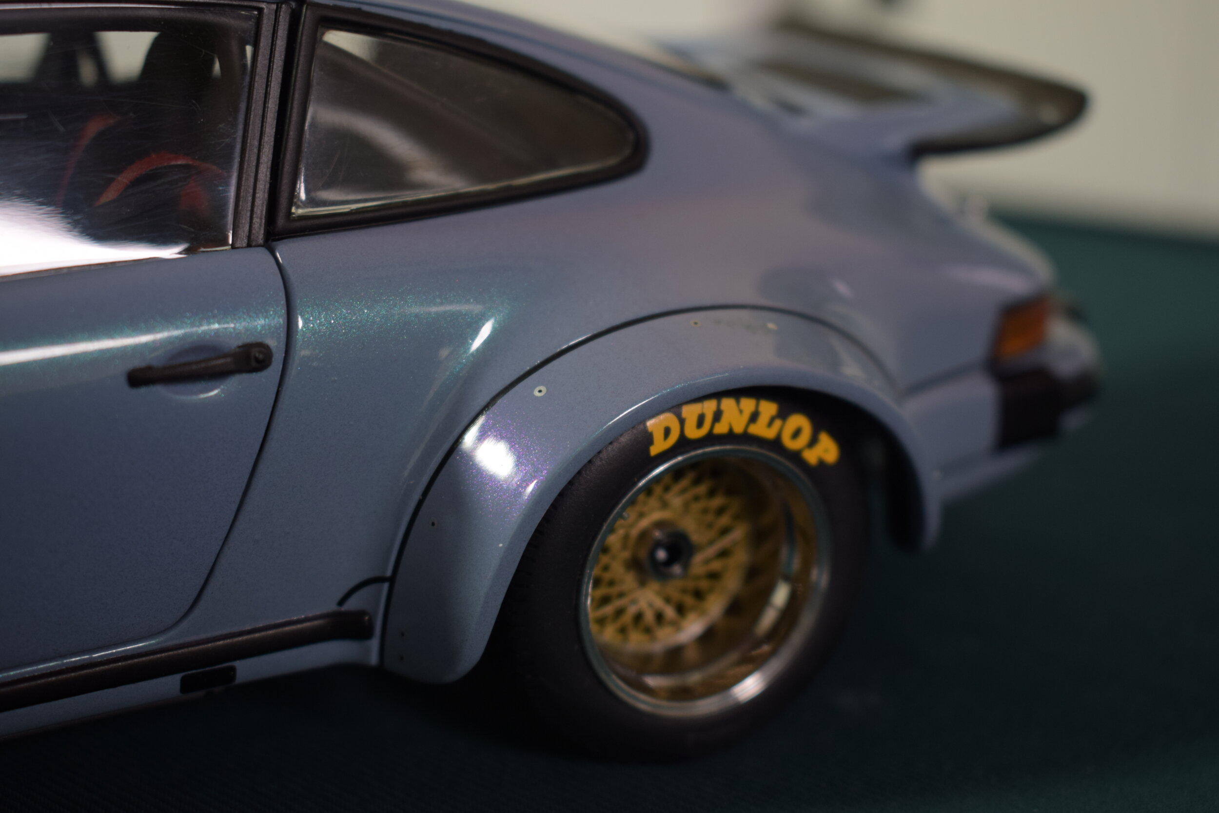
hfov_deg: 35.1
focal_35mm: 57
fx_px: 1930
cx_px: 610
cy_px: 406
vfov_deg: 23.8
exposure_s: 1/50
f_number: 5.6
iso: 400
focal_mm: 38
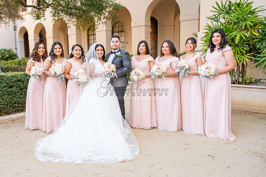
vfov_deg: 41.0
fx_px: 237
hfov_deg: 58.2
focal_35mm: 32
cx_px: 109
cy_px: 89
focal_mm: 27
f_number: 4.5
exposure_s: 1/200
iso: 640
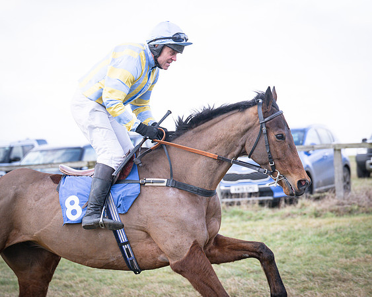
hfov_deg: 16.2
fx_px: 1302
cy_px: 148
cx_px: 223
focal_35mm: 118
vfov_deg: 13.0
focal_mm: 70
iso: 400
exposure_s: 1/1600
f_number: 2.8
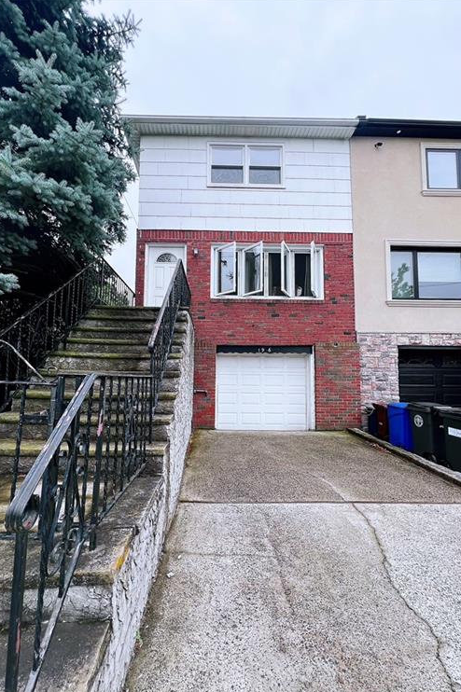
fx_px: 269
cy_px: 353
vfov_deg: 104.3
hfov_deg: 81.0
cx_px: 215
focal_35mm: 14
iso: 32
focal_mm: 1.57
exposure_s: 1/189
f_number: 1.8
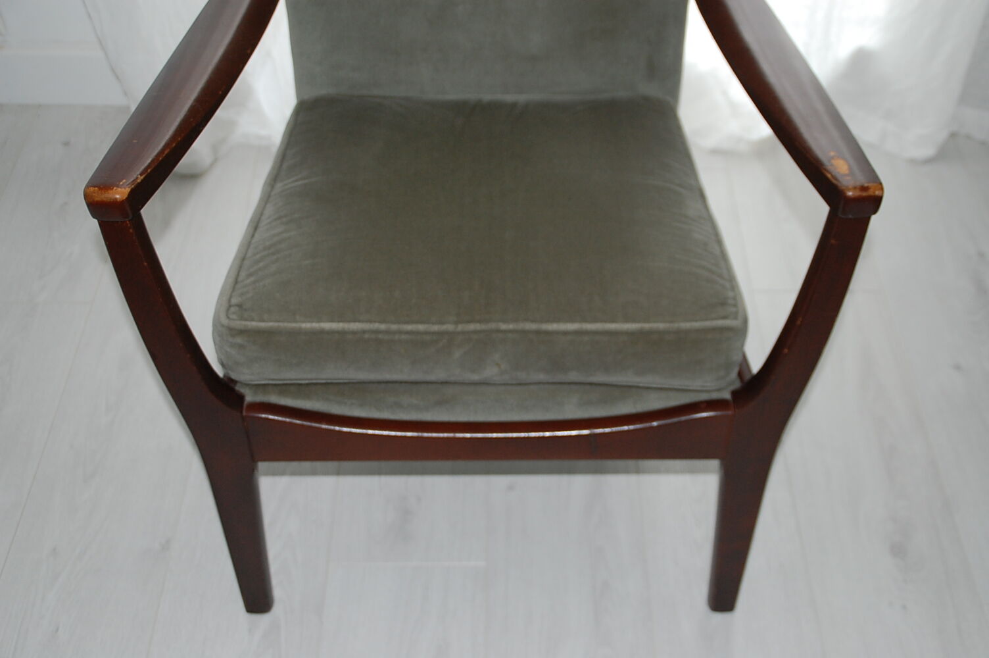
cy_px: 329
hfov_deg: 41.1
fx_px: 1317
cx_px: 494
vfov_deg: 28.0
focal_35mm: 48
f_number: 4.2
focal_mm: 32
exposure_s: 1/60
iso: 400
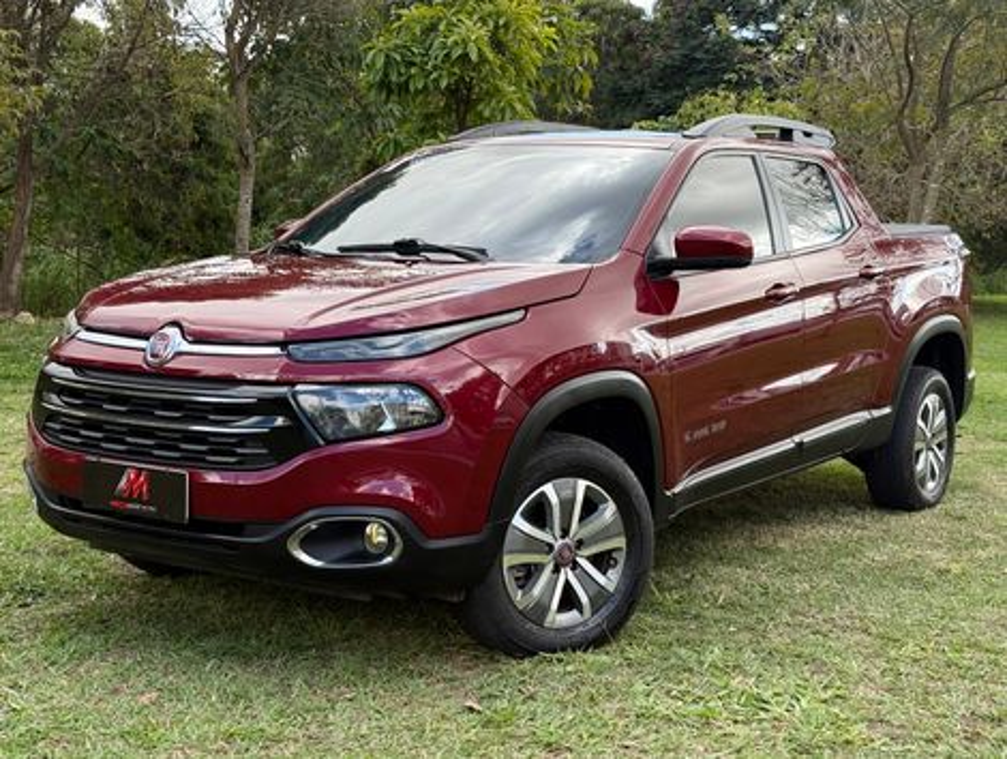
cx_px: 504
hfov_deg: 39.6
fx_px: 1398
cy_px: 380
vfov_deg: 30.3
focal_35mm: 48
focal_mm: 6.76
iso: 64
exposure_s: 1/657
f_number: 1.78
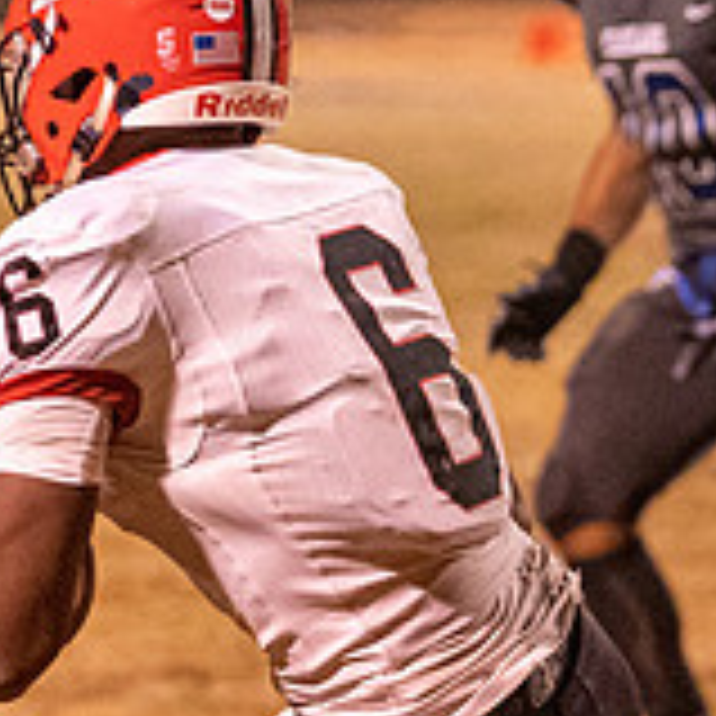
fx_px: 9618
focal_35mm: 411
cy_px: 344
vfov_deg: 4.3
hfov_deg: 4.3
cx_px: 878
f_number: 2.8
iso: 8000
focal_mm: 104
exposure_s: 1/800
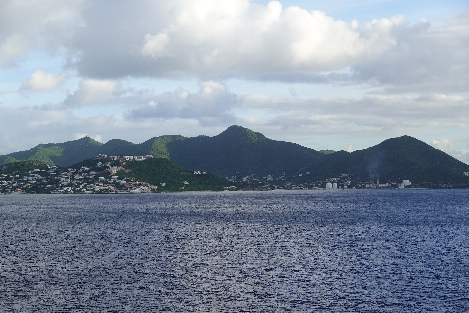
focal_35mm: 81
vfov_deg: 16.9
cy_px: 156
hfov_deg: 25.1
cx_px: 234
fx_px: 1055
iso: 100
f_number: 5.6
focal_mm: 29.67
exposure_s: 1/250
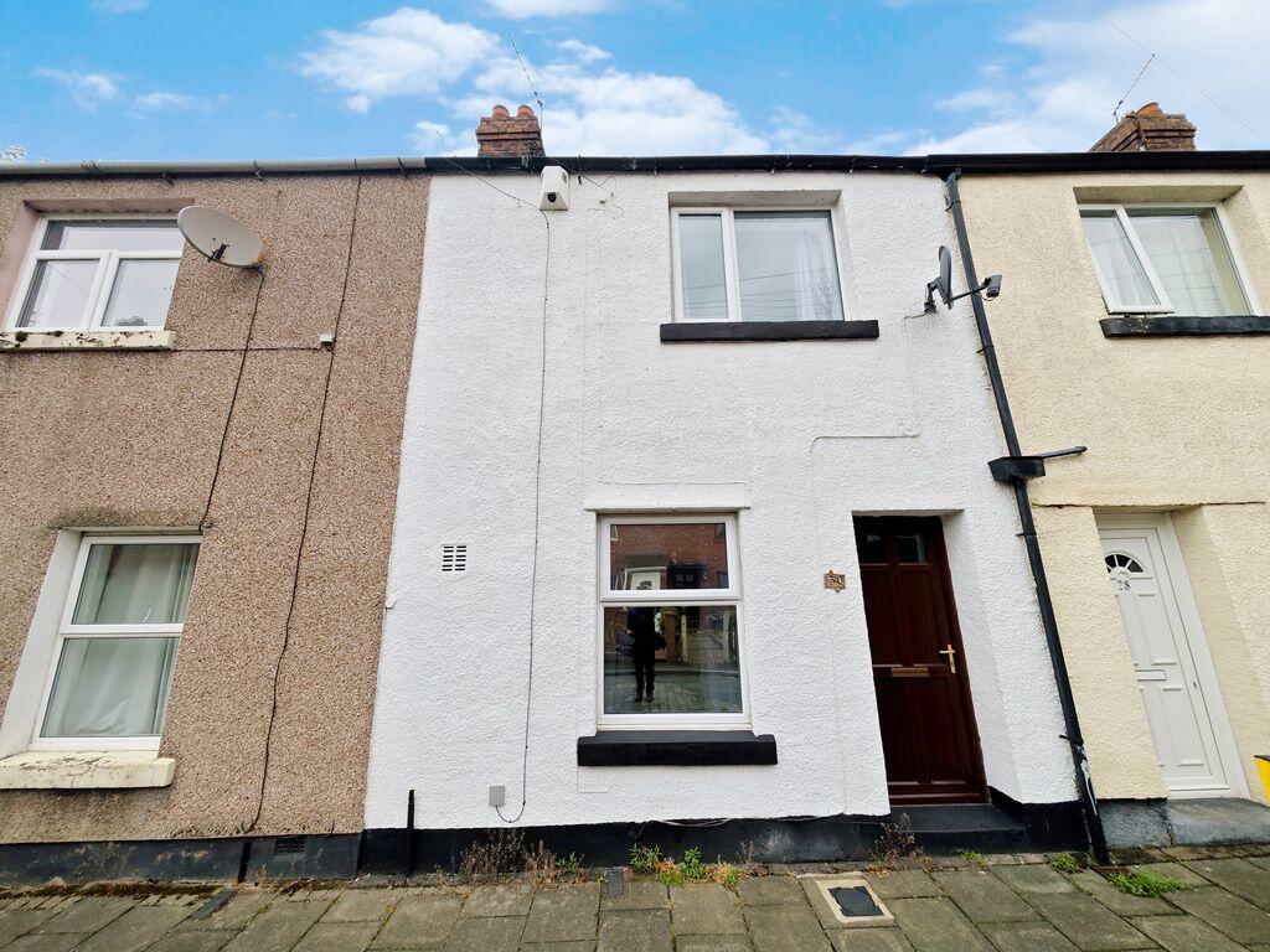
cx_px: 635
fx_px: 440
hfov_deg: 110.5
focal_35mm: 12
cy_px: 476
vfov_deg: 94.5
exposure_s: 1/2056
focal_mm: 2.03
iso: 50
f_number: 1.8
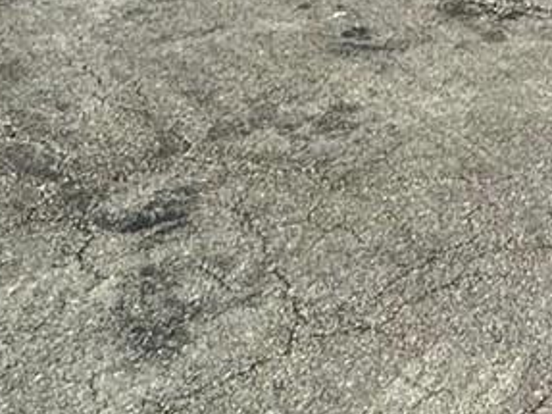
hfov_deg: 17.2
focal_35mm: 78
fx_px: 1243
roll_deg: -2.4
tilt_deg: +4.0
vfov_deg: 13.9
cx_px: 1141
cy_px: -551
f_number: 2.2
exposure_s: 1/2398
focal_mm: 2.22
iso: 50
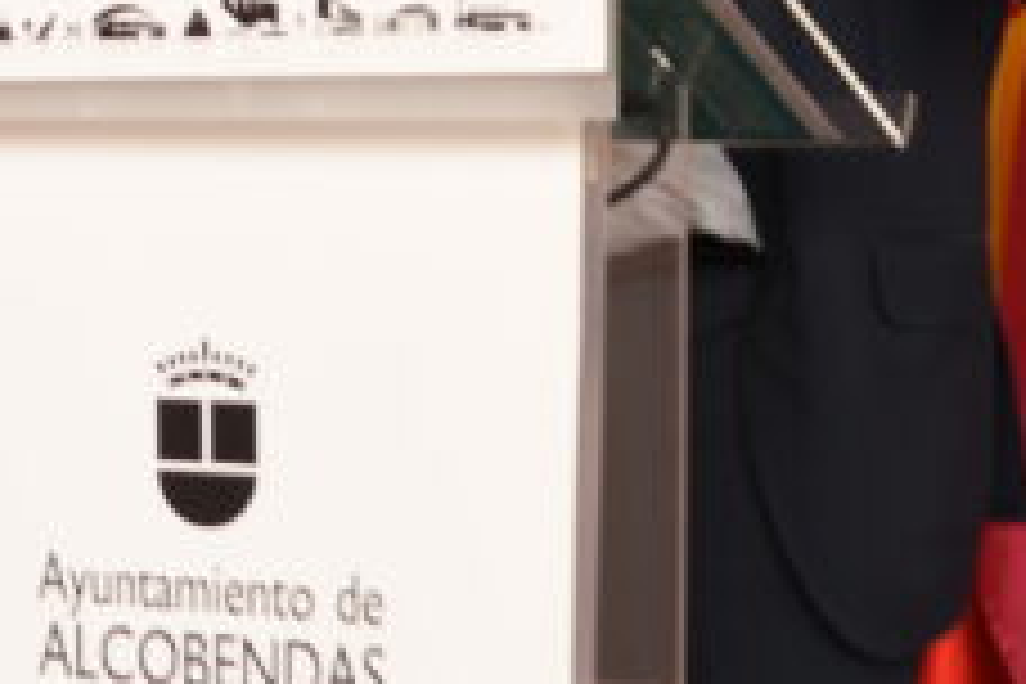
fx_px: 4617
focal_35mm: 162
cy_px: 115
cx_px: -612
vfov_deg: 8.5
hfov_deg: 12.0
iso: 100
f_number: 4
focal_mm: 24
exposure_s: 1/50
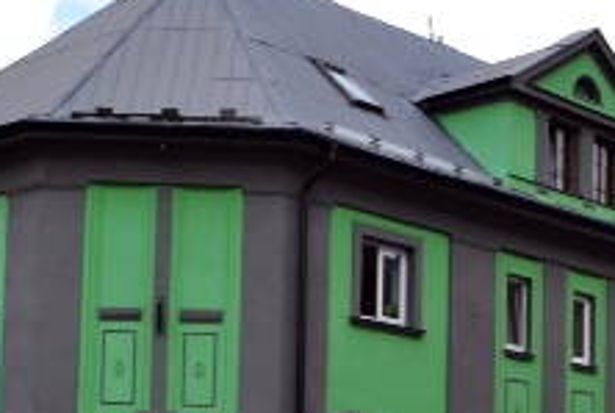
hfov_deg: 21.3
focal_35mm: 95
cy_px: 449
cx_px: 427
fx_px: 1626
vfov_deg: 14.2
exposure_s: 1/200
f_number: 7.1
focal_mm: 22
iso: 100
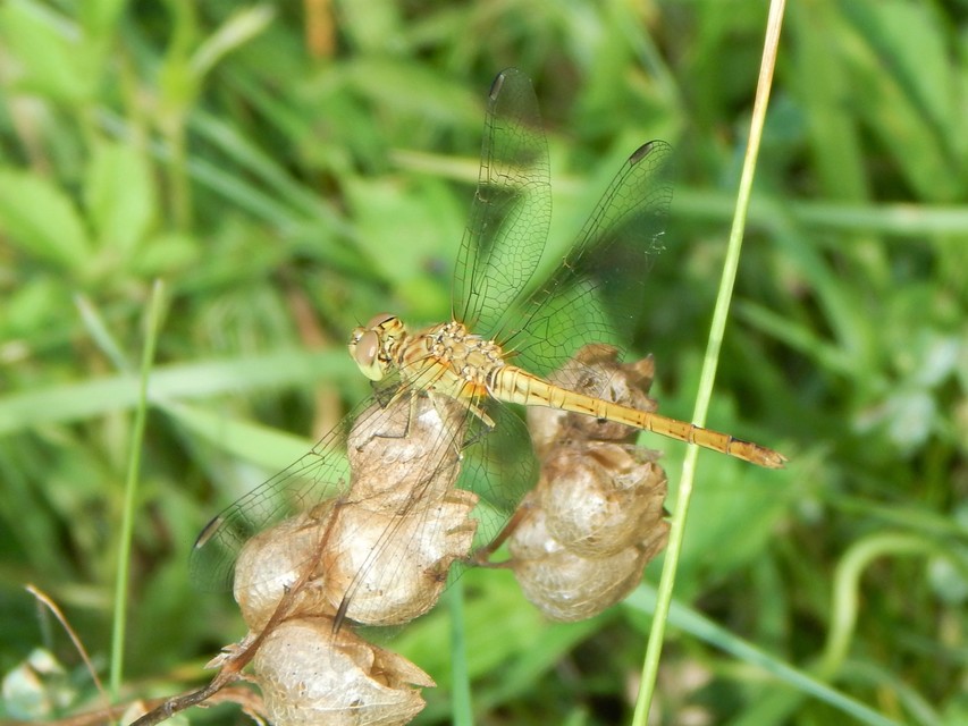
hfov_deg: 4.7
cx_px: 484
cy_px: 363
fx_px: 11886
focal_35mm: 425
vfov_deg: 3.5
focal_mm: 76.4
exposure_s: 1/200
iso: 125
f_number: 5.7
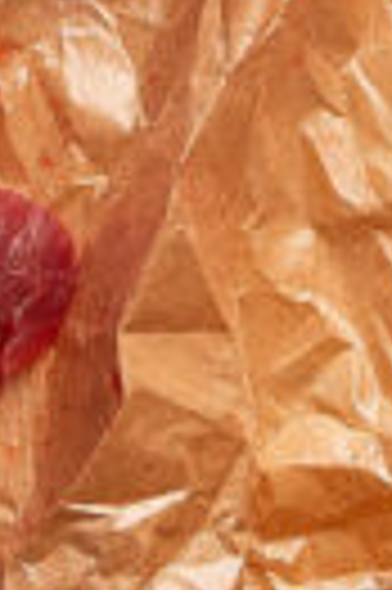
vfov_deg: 5.2
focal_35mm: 392
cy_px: -599
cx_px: -493
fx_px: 6419
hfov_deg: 3.5
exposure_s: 1/20
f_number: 10
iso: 200
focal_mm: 50
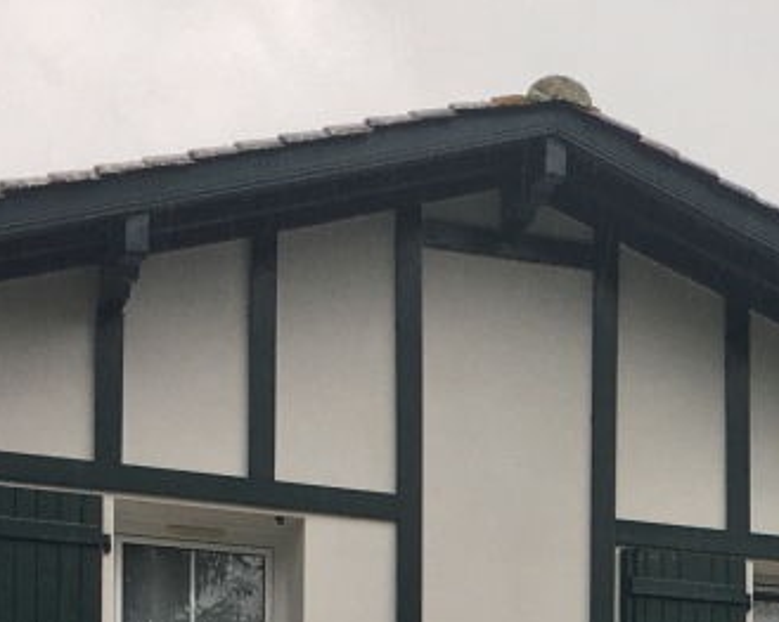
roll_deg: -0.1
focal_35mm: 124
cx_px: 976
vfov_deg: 11.7
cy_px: 1007
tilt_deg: +2.2
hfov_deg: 14.9
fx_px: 2858
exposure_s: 1/118
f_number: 2.2
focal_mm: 4.15
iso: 25
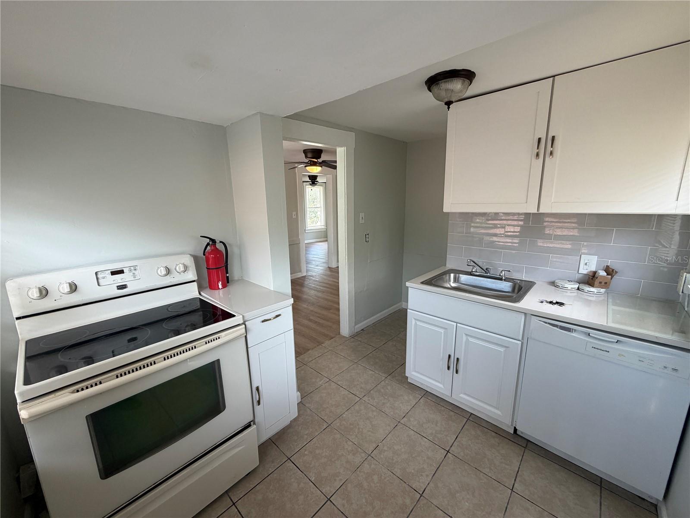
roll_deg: +2.5
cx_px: 345
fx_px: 279
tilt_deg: -11.0
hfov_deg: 102.1
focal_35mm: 14
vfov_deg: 85.7
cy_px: 259
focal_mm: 2.22
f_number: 2.2
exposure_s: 1/121
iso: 125
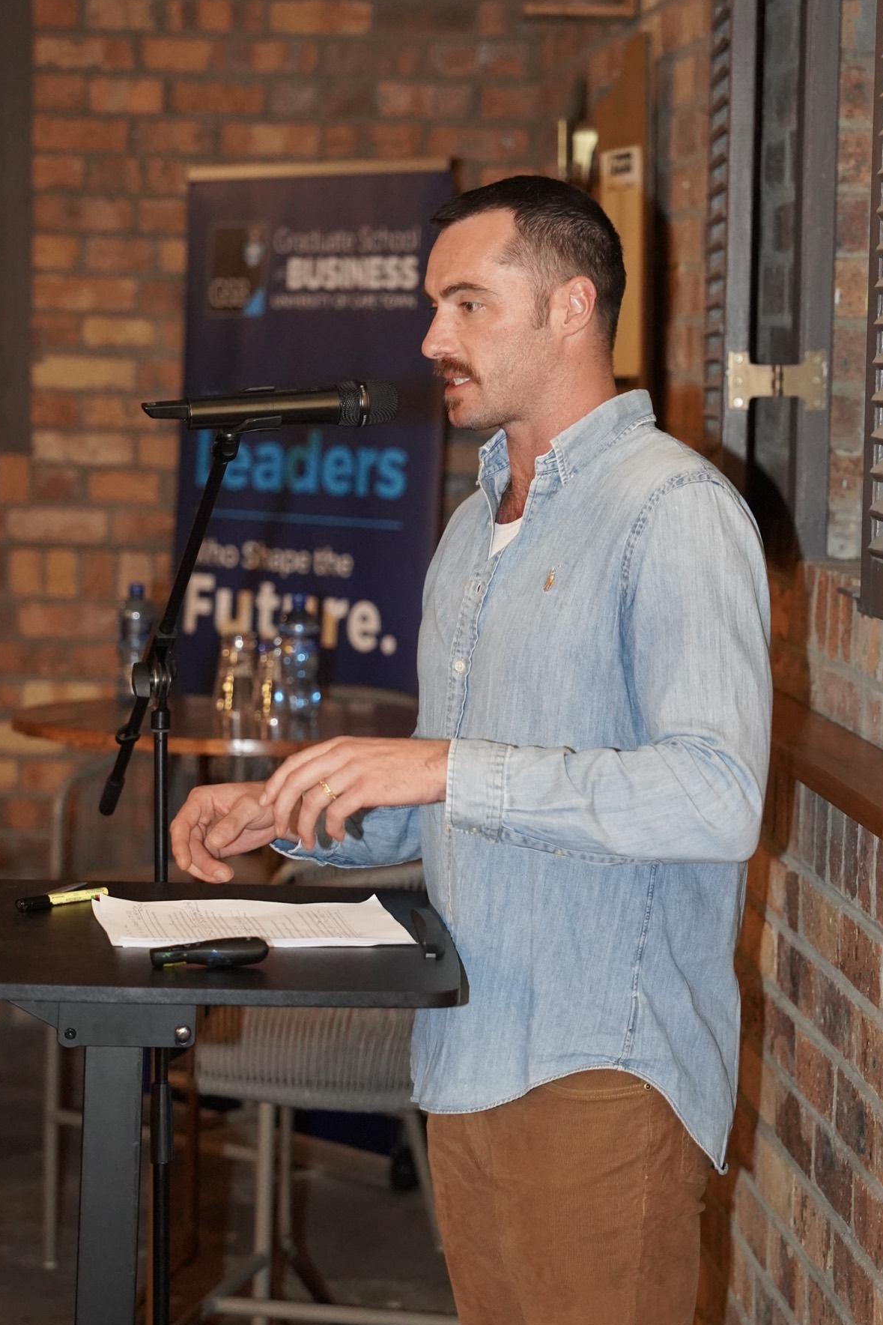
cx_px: 474
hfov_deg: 17.9
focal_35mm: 76
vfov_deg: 26.6
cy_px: 633
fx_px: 2795
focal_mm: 70
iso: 6400
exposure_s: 1/100
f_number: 2.8
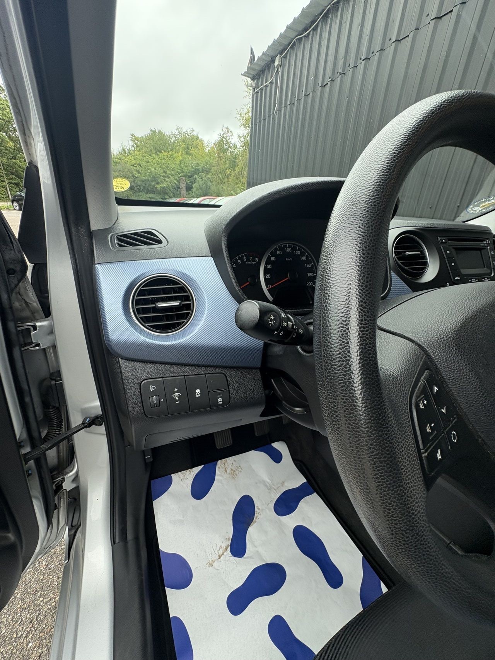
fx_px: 267
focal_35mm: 14
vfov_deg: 102.1
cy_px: 330
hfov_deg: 85.7
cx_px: 248
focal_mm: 2.22
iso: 64
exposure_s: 1/139
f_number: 2.2
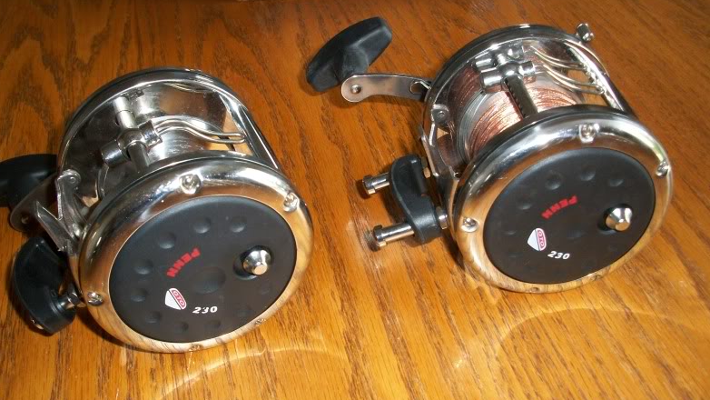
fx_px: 734
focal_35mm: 39
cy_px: 219
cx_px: 349
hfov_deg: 51.6
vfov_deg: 30.4
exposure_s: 1/125
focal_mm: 6.3
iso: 200
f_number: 3.1
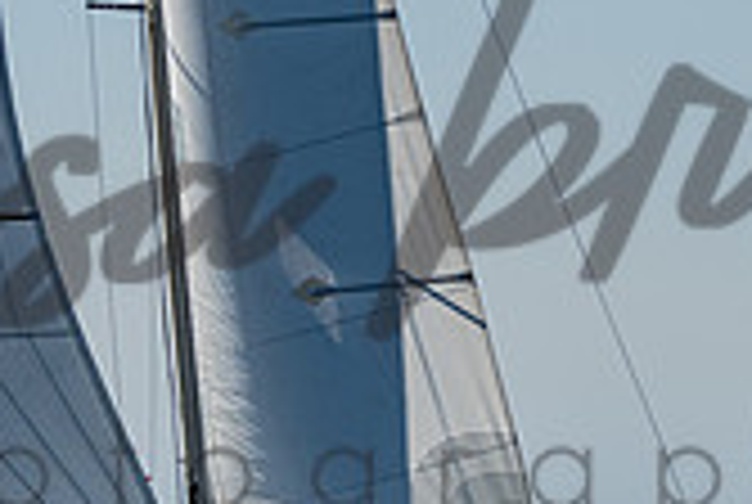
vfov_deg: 2.6
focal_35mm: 535
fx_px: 11195
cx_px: 577
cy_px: 295
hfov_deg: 3.8
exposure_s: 1/1250
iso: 100
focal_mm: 130
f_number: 4.8
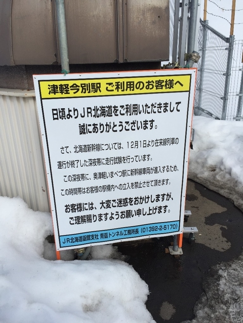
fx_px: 271
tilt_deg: -20.0
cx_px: 122
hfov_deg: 48.2
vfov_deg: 61.7
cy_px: 162
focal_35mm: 29
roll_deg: +0.2
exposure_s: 1/2198
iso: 32
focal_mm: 4.15
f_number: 2.2
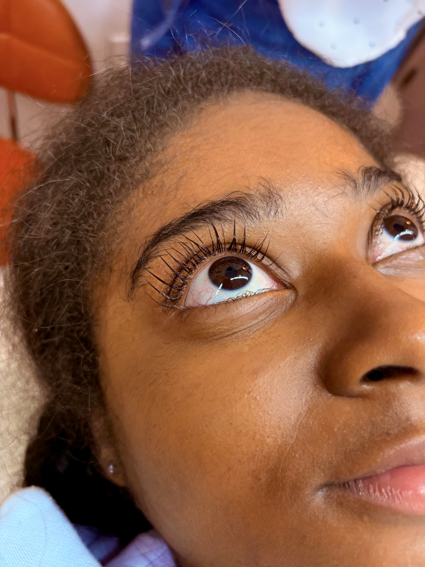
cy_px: 284
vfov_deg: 67.3
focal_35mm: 26
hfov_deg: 53.1
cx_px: 212
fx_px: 426
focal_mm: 5.96
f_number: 1.6
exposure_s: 1/60
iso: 250
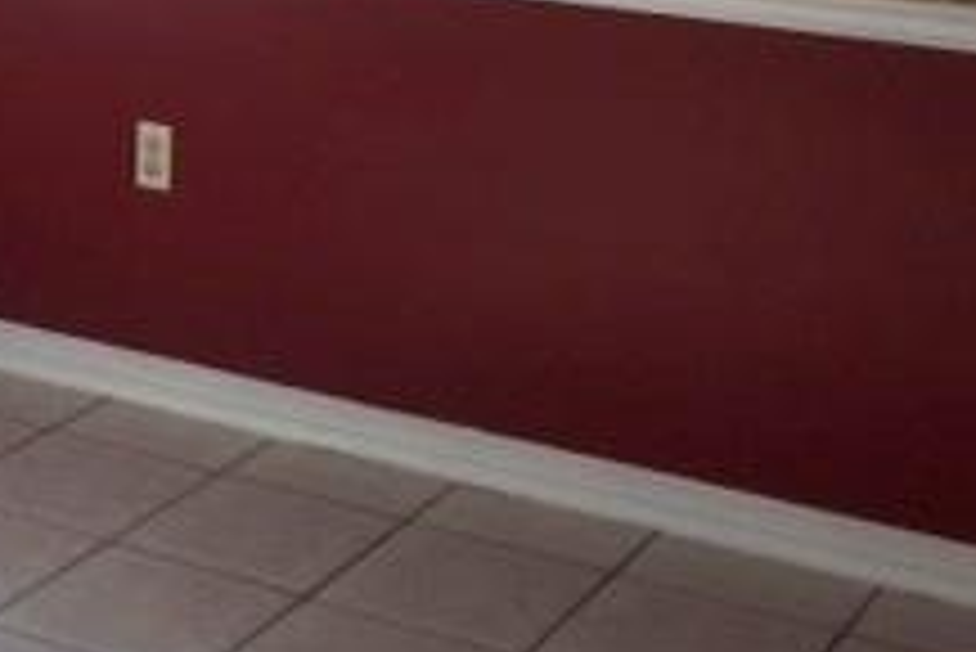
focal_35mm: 89
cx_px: 40
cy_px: -333
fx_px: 2414
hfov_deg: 22.1
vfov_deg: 14.3
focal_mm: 4.15
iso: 50
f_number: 2.2
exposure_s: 1/120
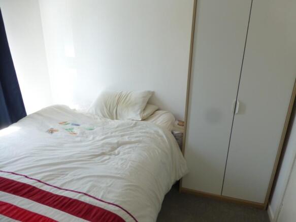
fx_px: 205
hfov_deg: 71.6
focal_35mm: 24
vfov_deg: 56.8
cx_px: 148
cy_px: 111
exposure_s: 1/50
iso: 100
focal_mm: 4.3
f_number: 3.3
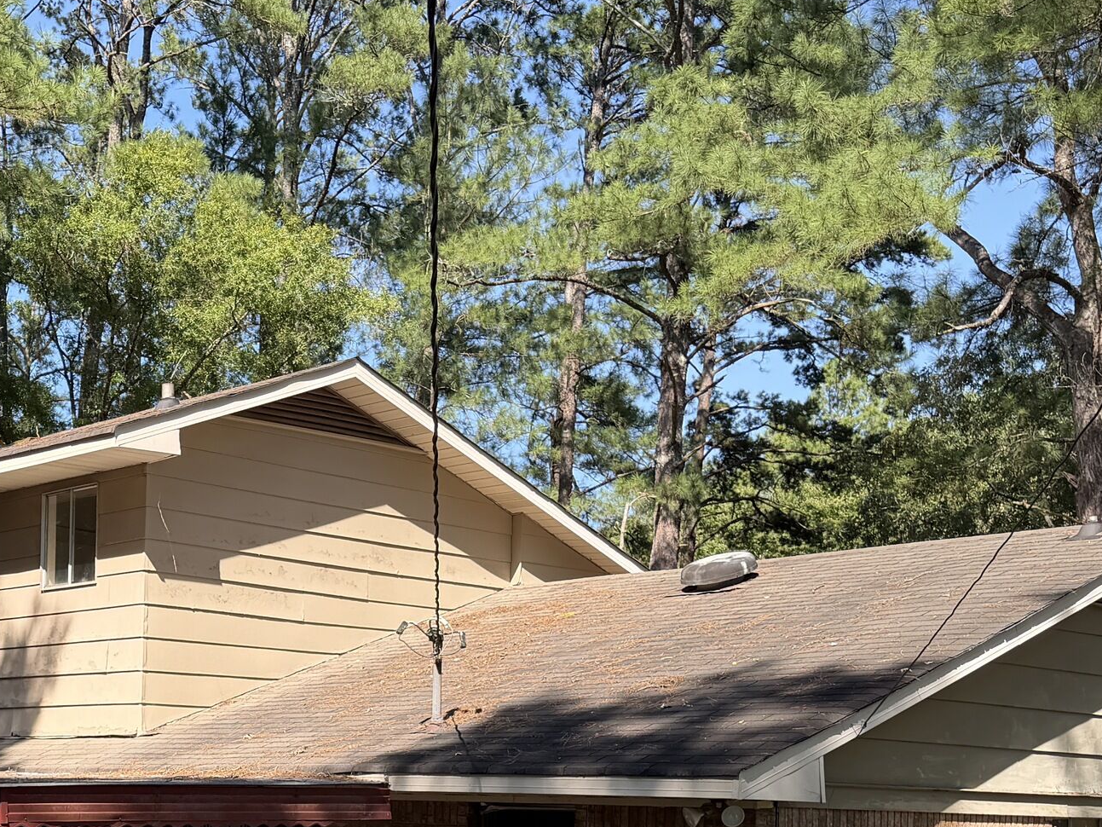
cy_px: 751
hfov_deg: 32.9
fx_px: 1815
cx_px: 234
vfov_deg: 24.9
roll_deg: -1.4
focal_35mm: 57
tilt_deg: +1.7
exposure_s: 1/1060
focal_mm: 6.76
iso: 80
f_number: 1.78
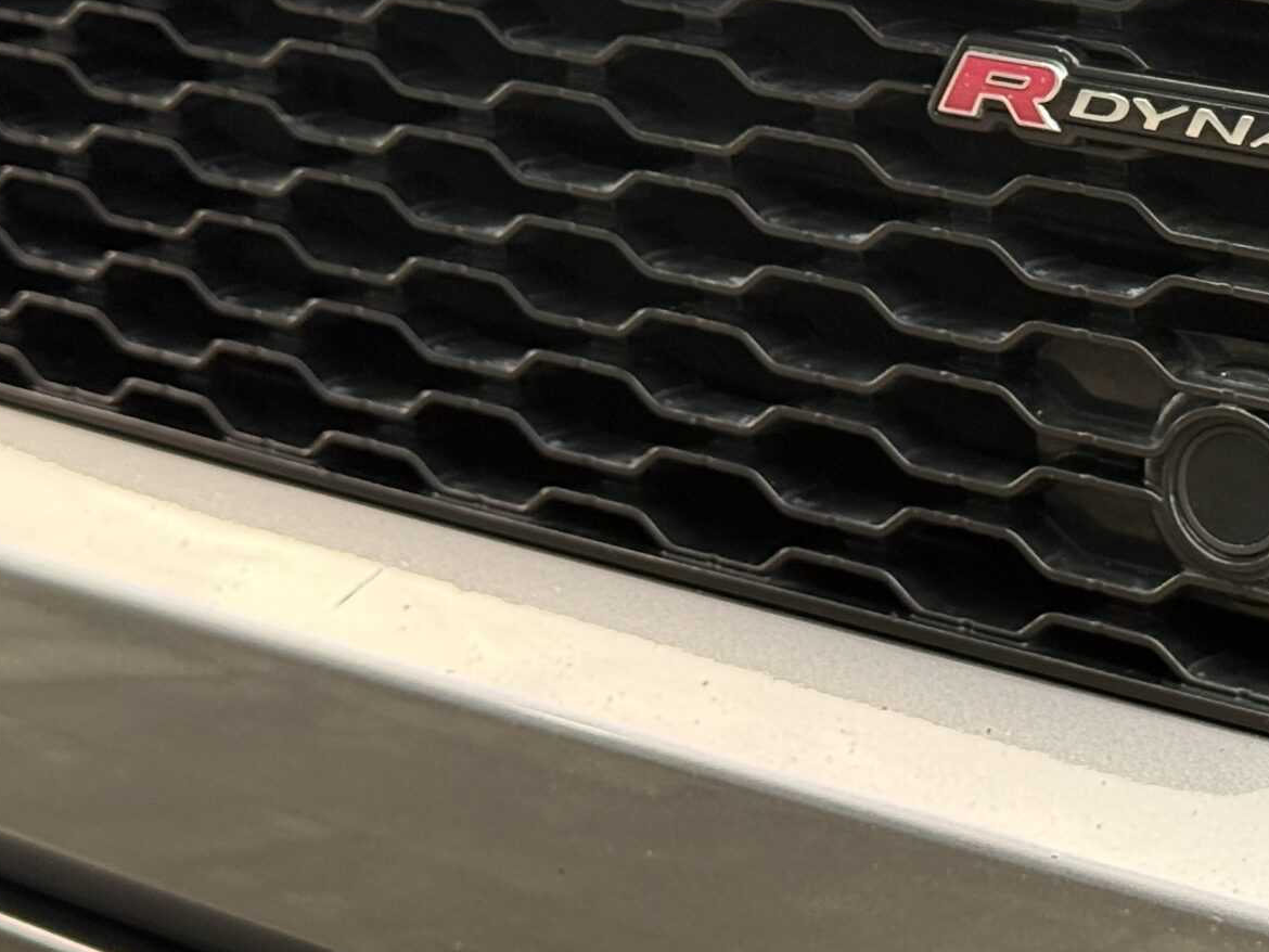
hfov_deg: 18.3
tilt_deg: -11.3
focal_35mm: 105
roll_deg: +0.5
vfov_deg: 14.0
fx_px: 3850
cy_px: 128
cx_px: 1198
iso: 250
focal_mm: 6.76
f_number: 1.78
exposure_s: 1/56
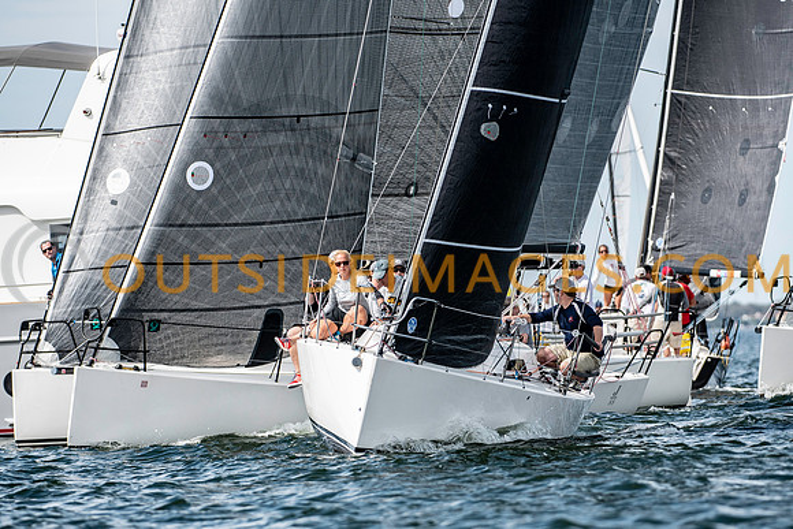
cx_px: 396
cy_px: 264
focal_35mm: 420
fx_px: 9253
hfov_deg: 4.9
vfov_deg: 3.3
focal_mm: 280
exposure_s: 1/2000
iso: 320
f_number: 5
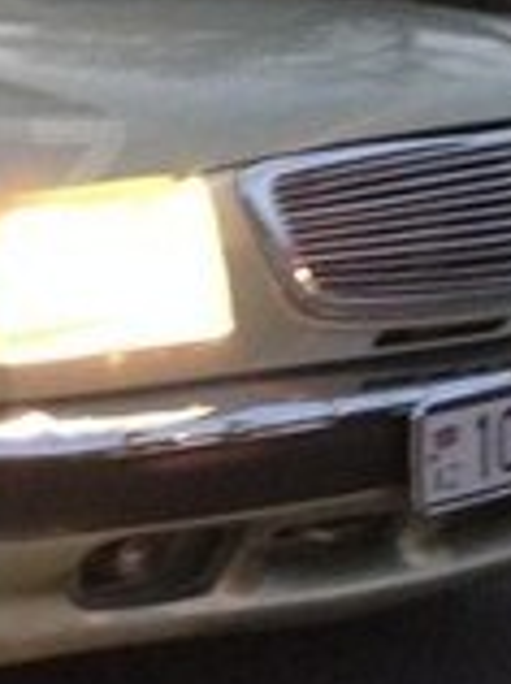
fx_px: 2724
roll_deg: -1.0
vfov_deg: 14.3
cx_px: -316
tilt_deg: -7.7
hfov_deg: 10.3
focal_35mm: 138
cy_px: 184
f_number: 2.4
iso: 250
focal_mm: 4.12
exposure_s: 1/20
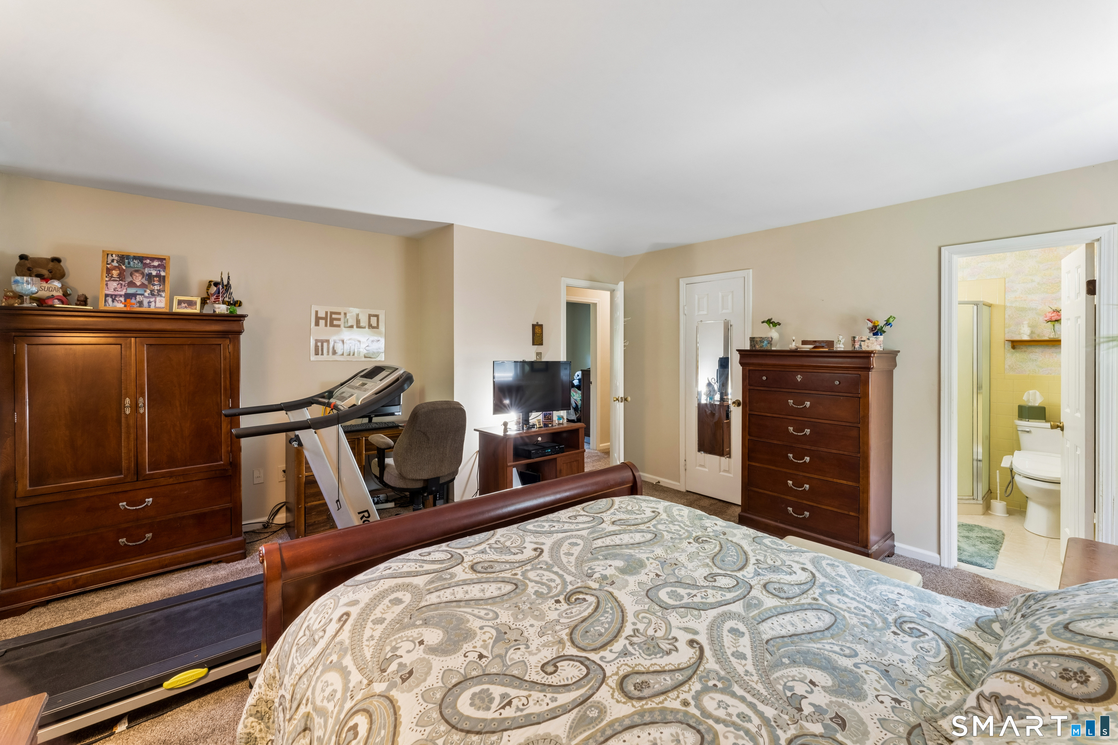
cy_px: 372
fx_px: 435
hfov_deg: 104.3
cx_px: 559
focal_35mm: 14
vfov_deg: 81.2
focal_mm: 14
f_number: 13
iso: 400
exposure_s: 1/2
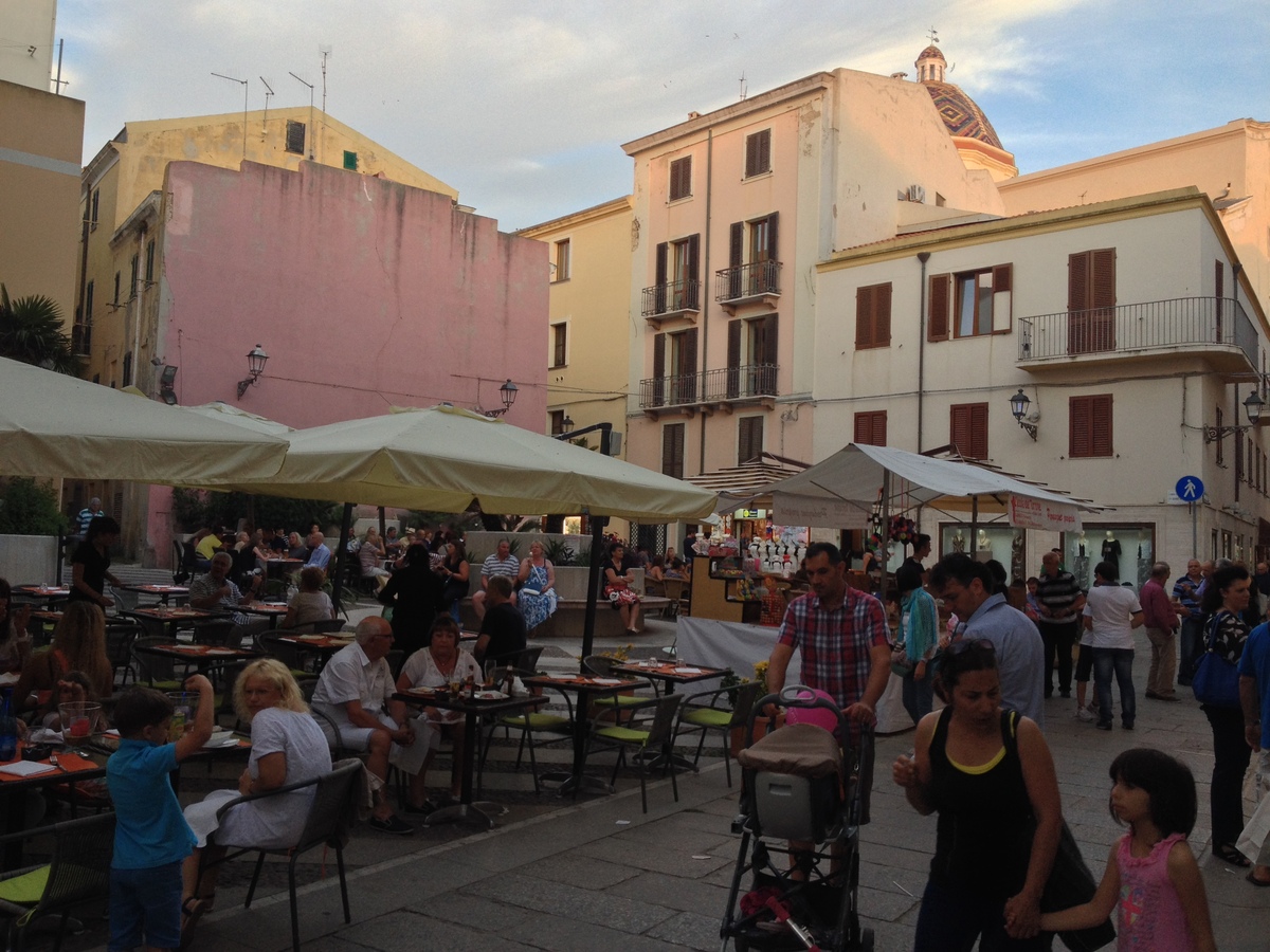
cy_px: 476
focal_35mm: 35
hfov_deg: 52.6
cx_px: 635
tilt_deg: +0.6
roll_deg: -1.2
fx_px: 1284
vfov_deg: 40.7
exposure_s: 1/120
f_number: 2.4
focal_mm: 4.28
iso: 64
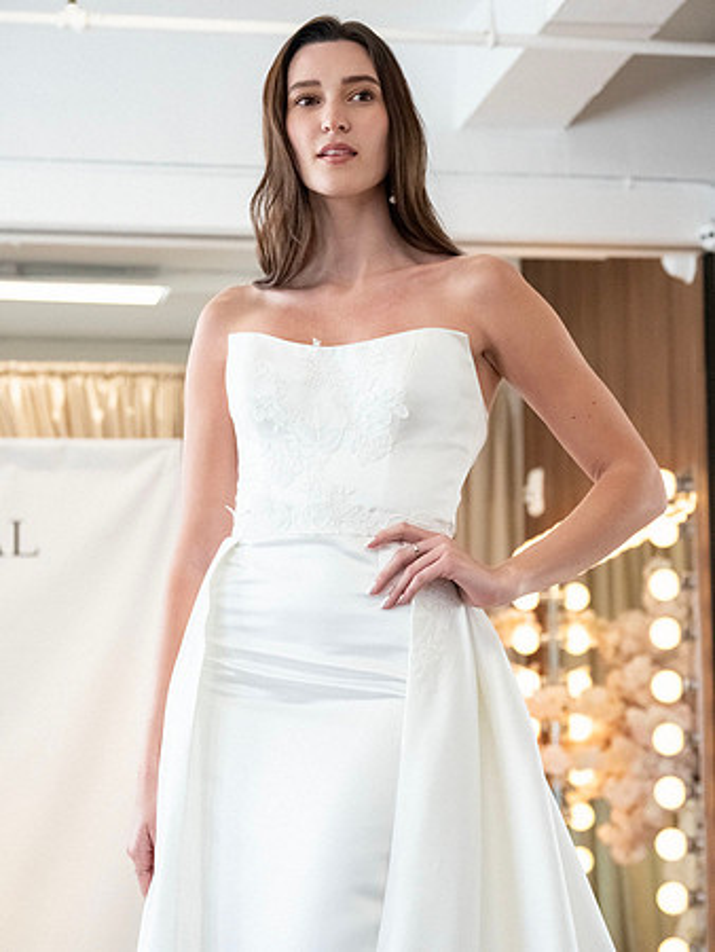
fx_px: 3137
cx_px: 358
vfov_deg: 17.3
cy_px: 476
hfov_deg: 13.0
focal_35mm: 114
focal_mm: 57
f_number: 4
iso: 1600
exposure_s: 1/500
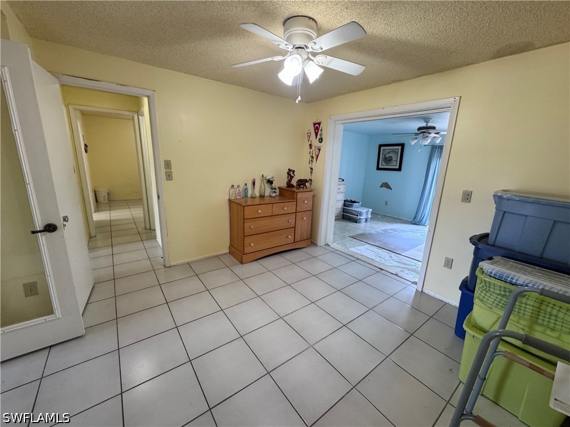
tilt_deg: -14.6
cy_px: 214
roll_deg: -1.5
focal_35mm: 14
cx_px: 285
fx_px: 231
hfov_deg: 102.1
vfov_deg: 85.7
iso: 250
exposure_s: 1/120
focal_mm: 2.22
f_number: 2.2
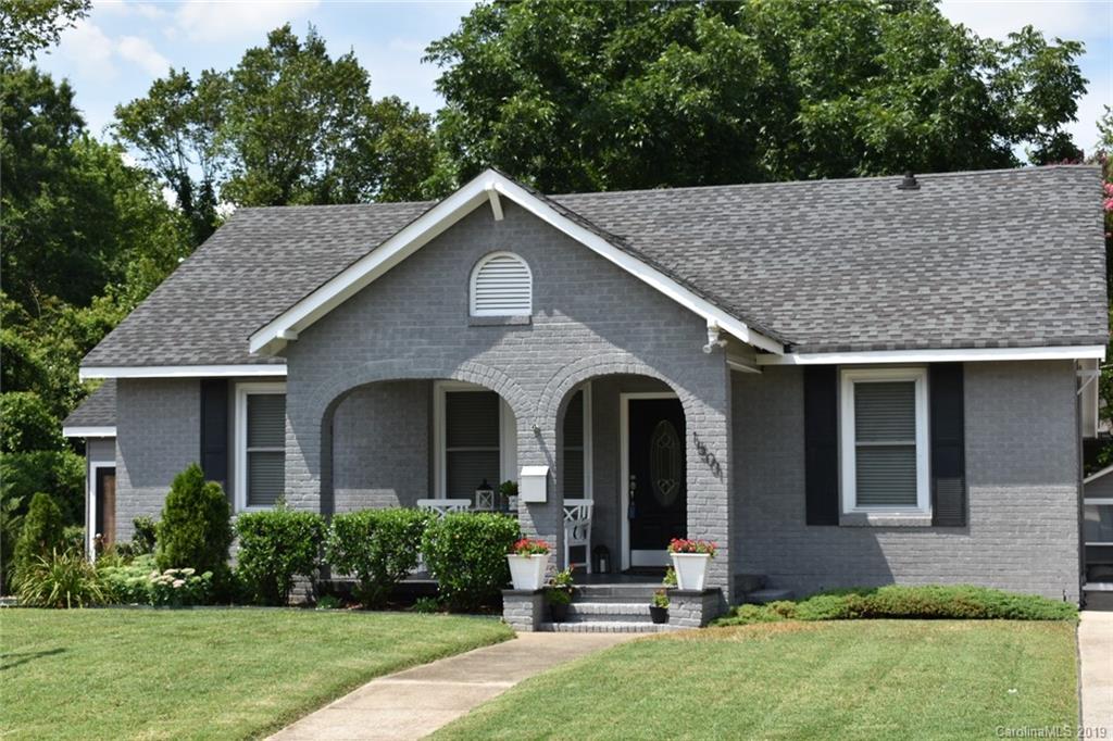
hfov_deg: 35.1
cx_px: 556
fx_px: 1762
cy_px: 370
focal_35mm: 57
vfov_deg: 23.8
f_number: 8
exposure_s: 1/250
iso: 100
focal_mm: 38
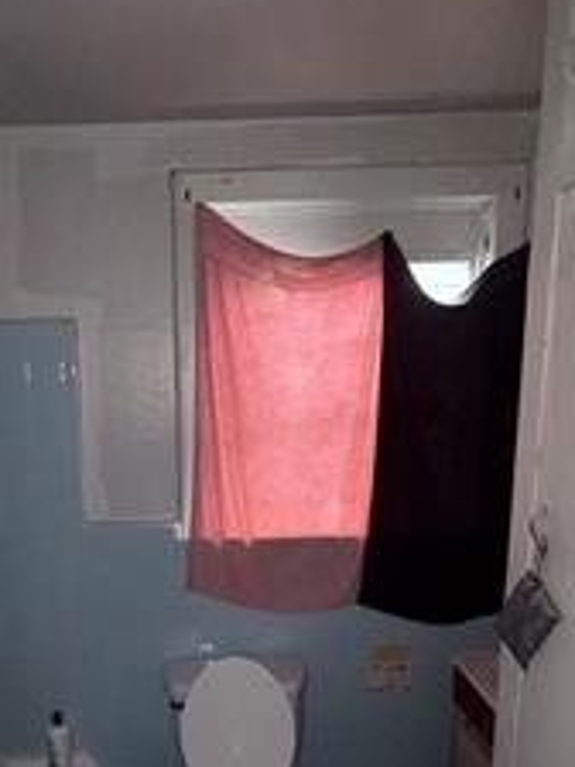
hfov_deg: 45.9
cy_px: 500
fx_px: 664
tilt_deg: -10.7
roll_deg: +1.1
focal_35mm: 30
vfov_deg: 58.8
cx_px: 178
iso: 100
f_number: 2.2
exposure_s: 1/60
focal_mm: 2.22
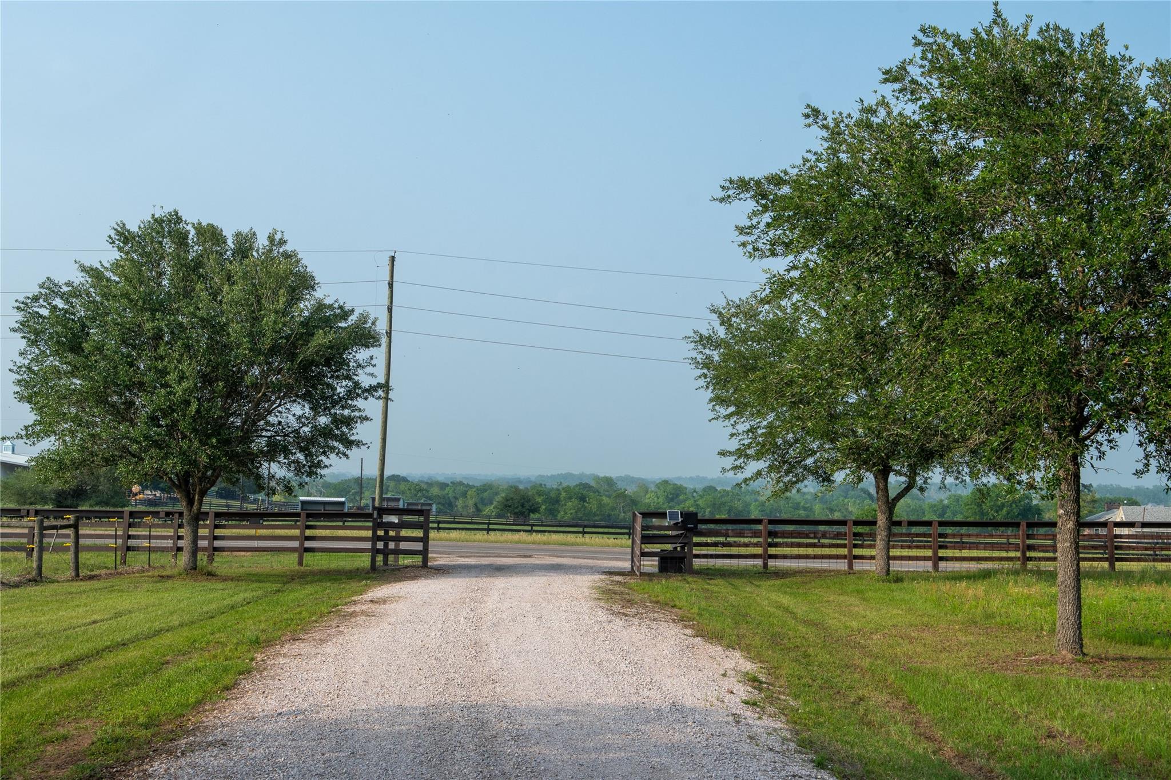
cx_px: 586
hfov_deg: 41.1
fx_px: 1561
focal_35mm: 48
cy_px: 390
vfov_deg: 28.1
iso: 100
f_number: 9
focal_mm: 32
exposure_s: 1/250
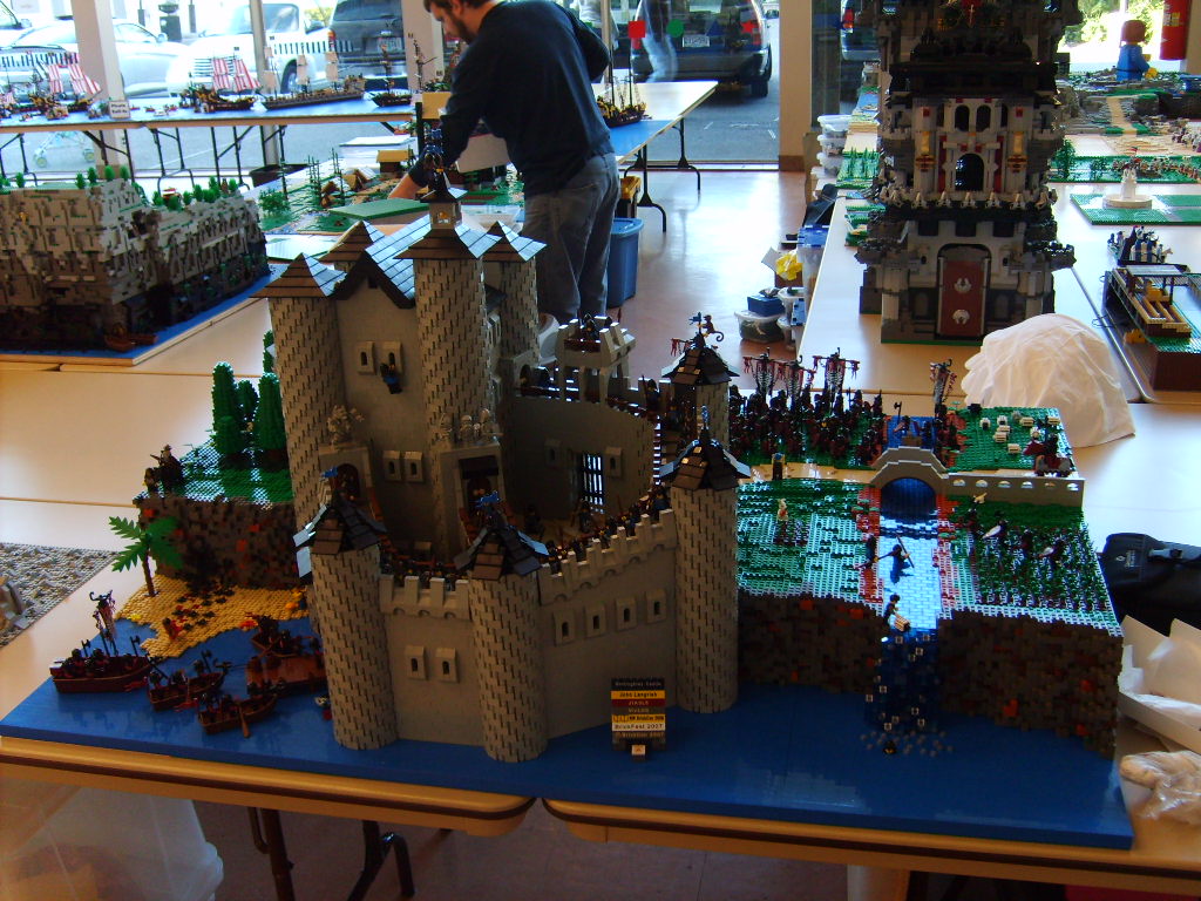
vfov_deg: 40.7
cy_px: 450
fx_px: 1214
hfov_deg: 52.6
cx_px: 600
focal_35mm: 35
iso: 100
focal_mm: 5.8
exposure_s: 1/30
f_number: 2.8
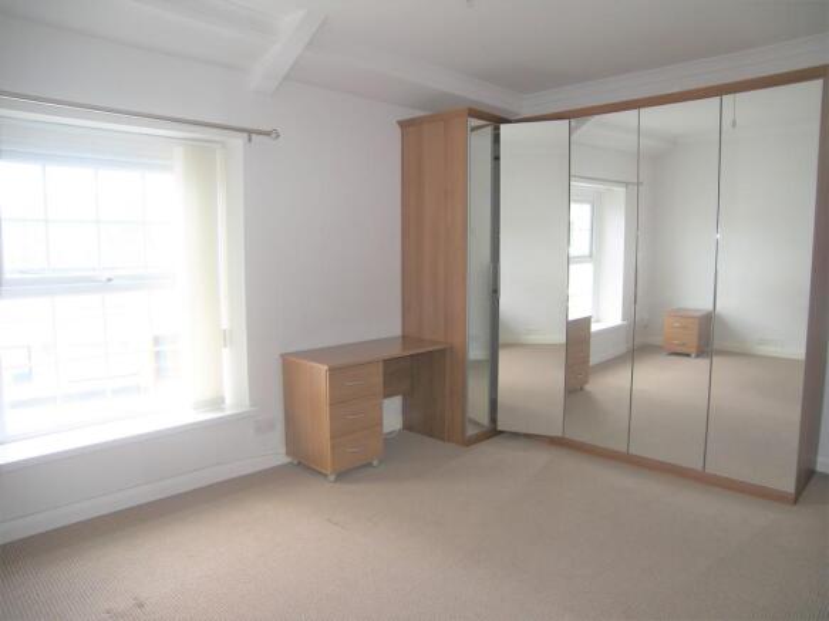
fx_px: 623
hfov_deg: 67.3
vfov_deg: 53.0
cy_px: 310
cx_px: 414
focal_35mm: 26
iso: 50
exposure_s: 1/40
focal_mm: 5.4
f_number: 2.8
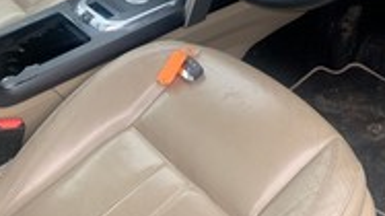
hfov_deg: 39.2
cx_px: 187
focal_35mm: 53
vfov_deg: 21.4
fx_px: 541
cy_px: -27
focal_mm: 4.25
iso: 100
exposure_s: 1/97
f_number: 1.8
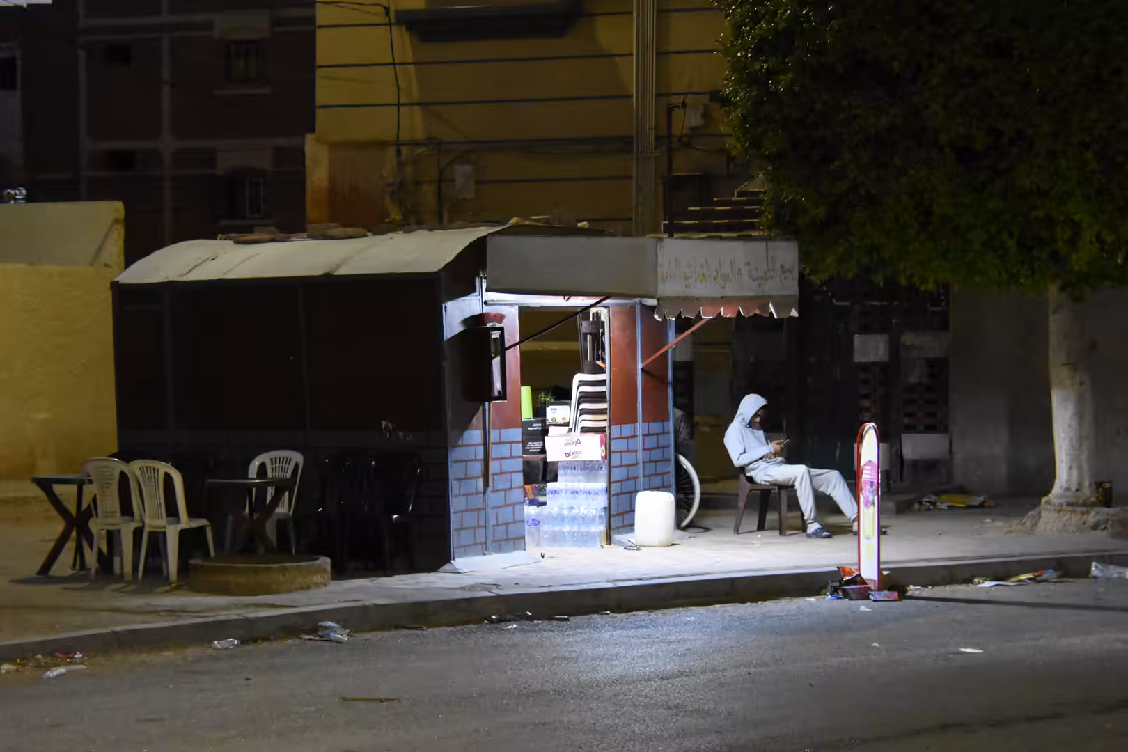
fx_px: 3055
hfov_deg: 20.9
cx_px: 564
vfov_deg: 14.0
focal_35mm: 98
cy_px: 376
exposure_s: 1/80
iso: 10000
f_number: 5.3
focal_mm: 65
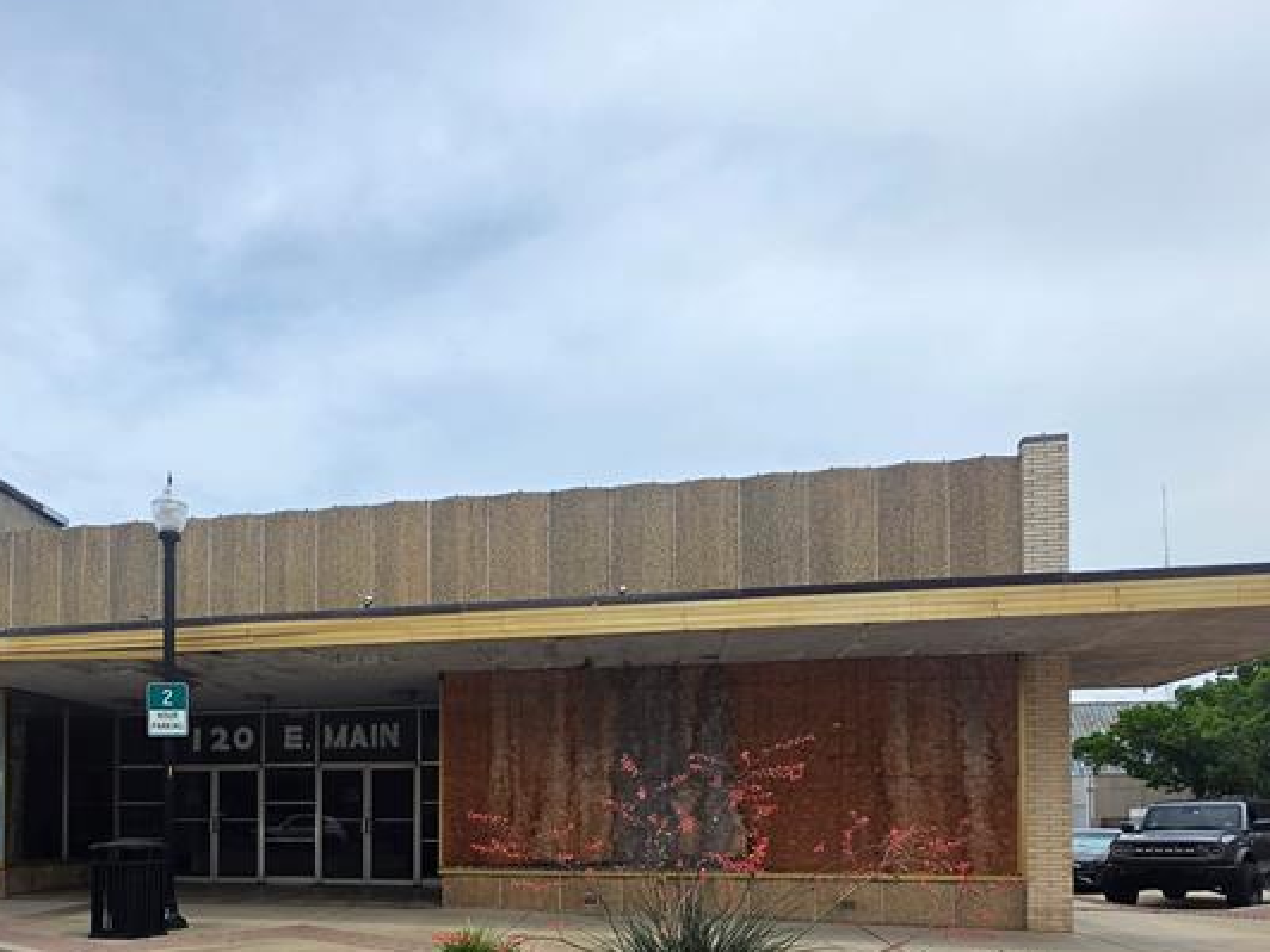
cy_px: 814
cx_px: 432
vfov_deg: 50.2
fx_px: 917
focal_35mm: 25
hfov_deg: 67.6
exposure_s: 1/2128
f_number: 1.9
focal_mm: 2.2
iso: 32
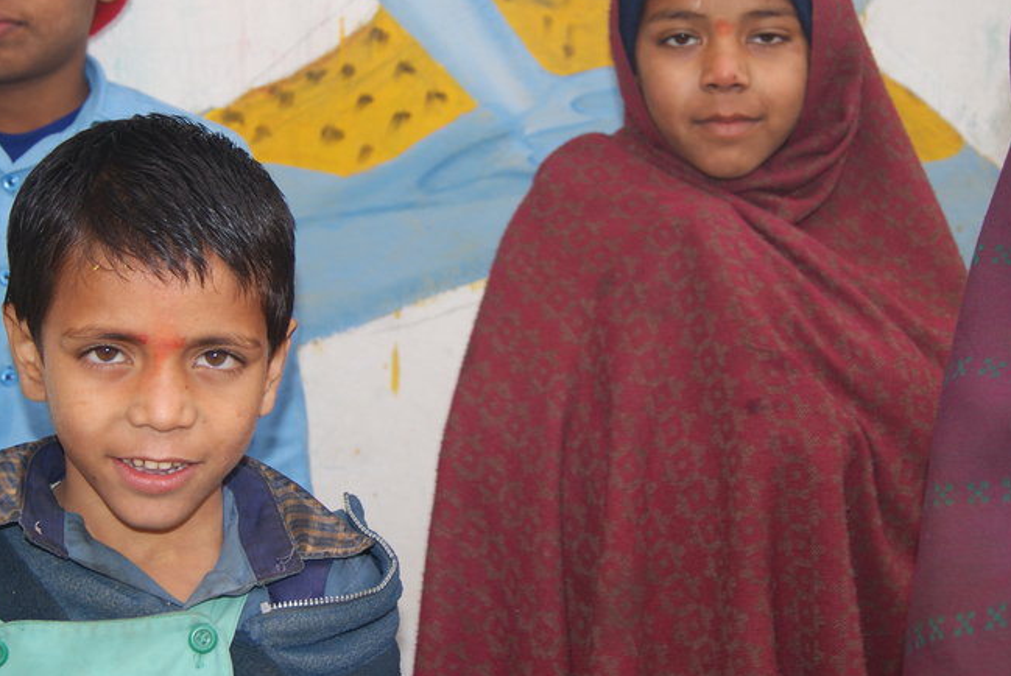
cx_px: 534
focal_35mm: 71
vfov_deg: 19.2
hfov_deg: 28.4
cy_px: 280
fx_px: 1996
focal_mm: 30
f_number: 4.5
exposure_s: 1/80
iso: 100
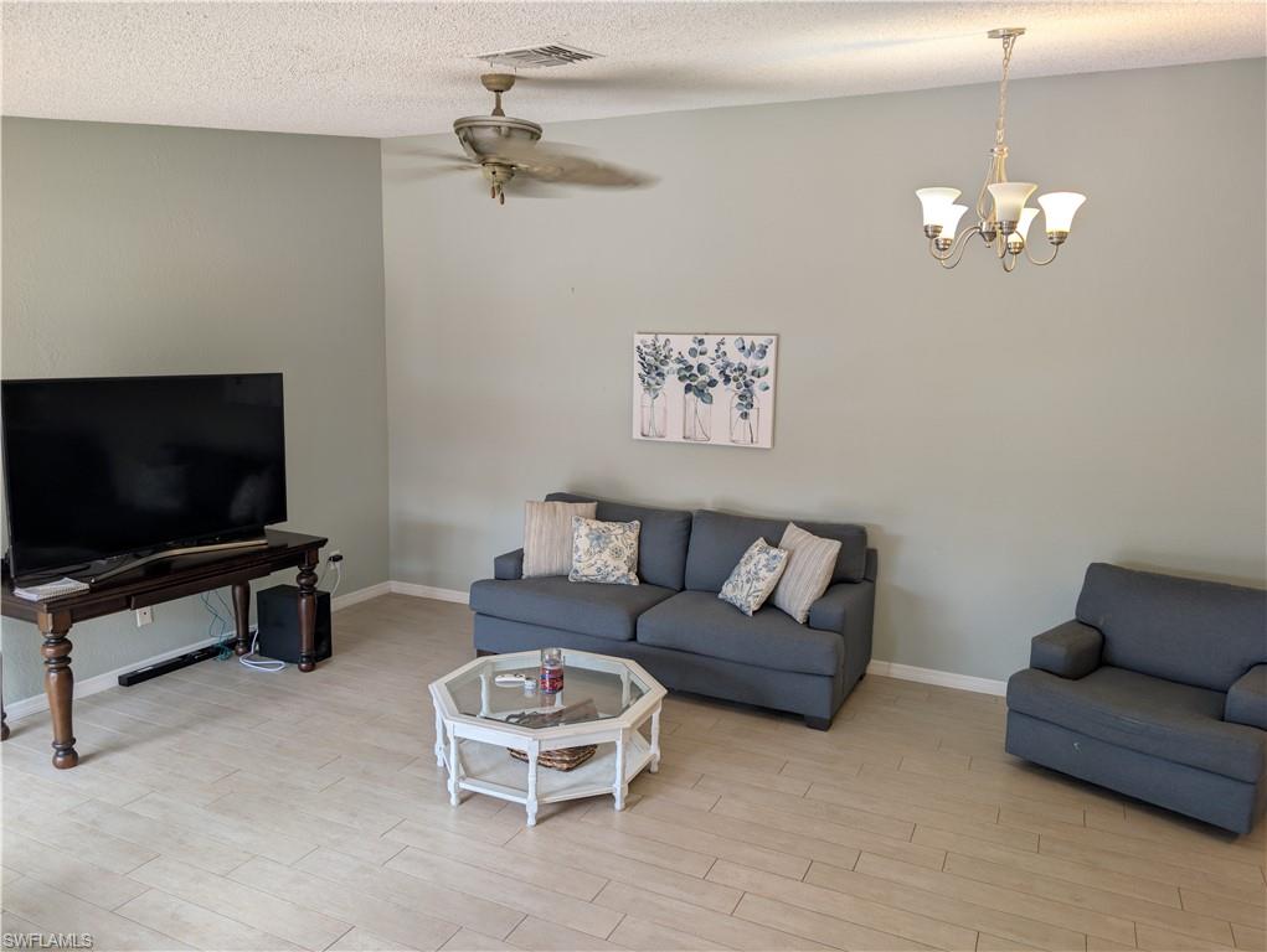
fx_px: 879
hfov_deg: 71.5
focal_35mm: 24
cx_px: 634
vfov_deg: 56.9
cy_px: 476
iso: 41
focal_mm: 6.9
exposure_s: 1/20
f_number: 1.68
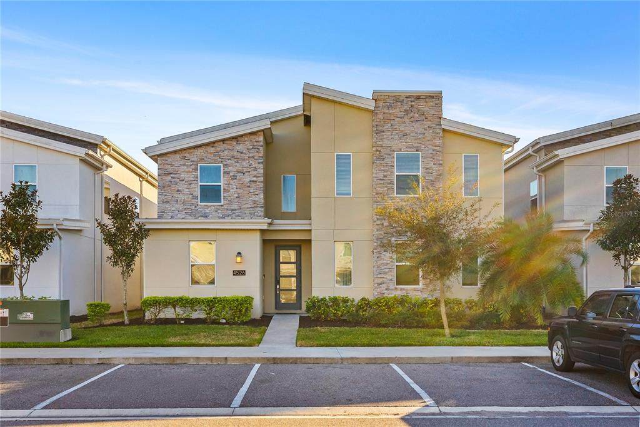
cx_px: 320
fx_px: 604
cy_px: 214
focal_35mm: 34
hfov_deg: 55.8
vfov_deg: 38.9
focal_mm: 34
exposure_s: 1/800
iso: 1000
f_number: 6.3
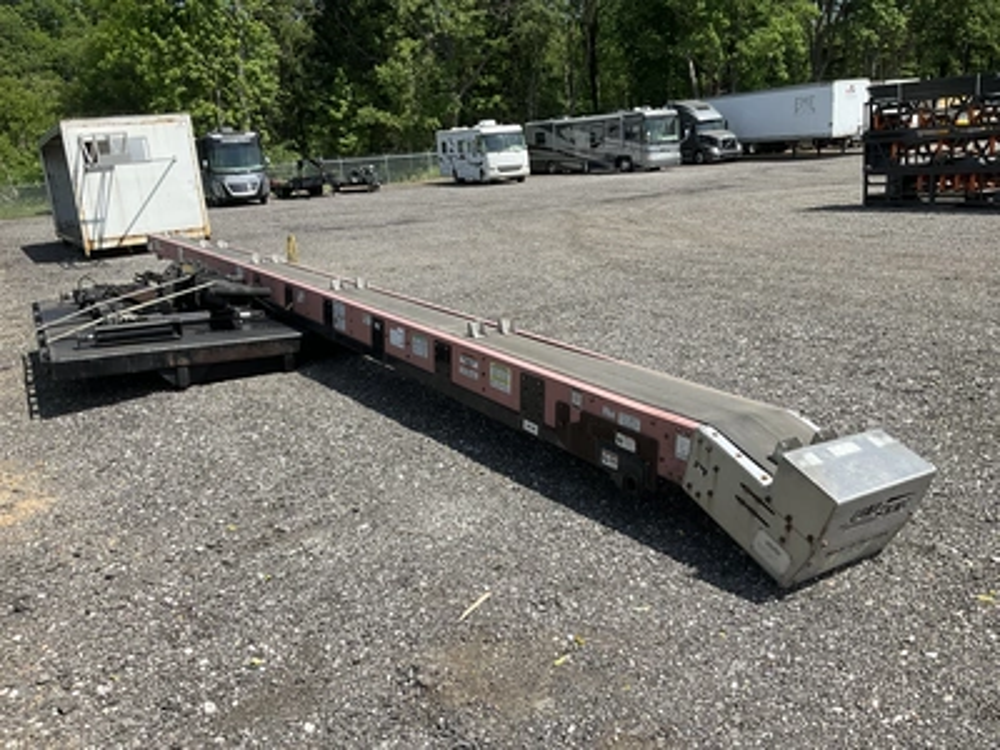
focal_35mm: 29
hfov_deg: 61.7
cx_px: 500
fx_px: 838
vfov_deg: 48.2
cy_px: 375
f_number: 1.8
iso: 25
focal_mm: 3
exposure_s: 1/1534
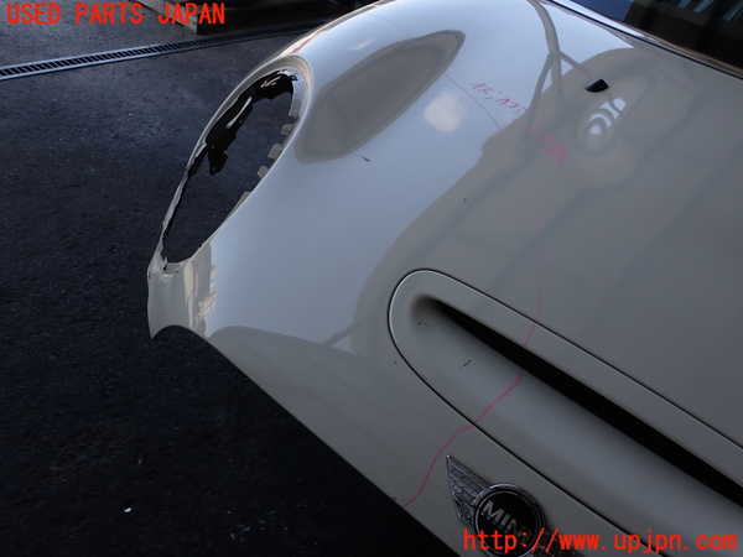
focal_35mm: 30
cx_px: 372
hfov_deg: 60.0
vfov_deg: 46.8
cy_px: 278
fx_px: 644
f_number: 3.2
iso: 100
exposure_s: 1/400
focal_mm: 5.4
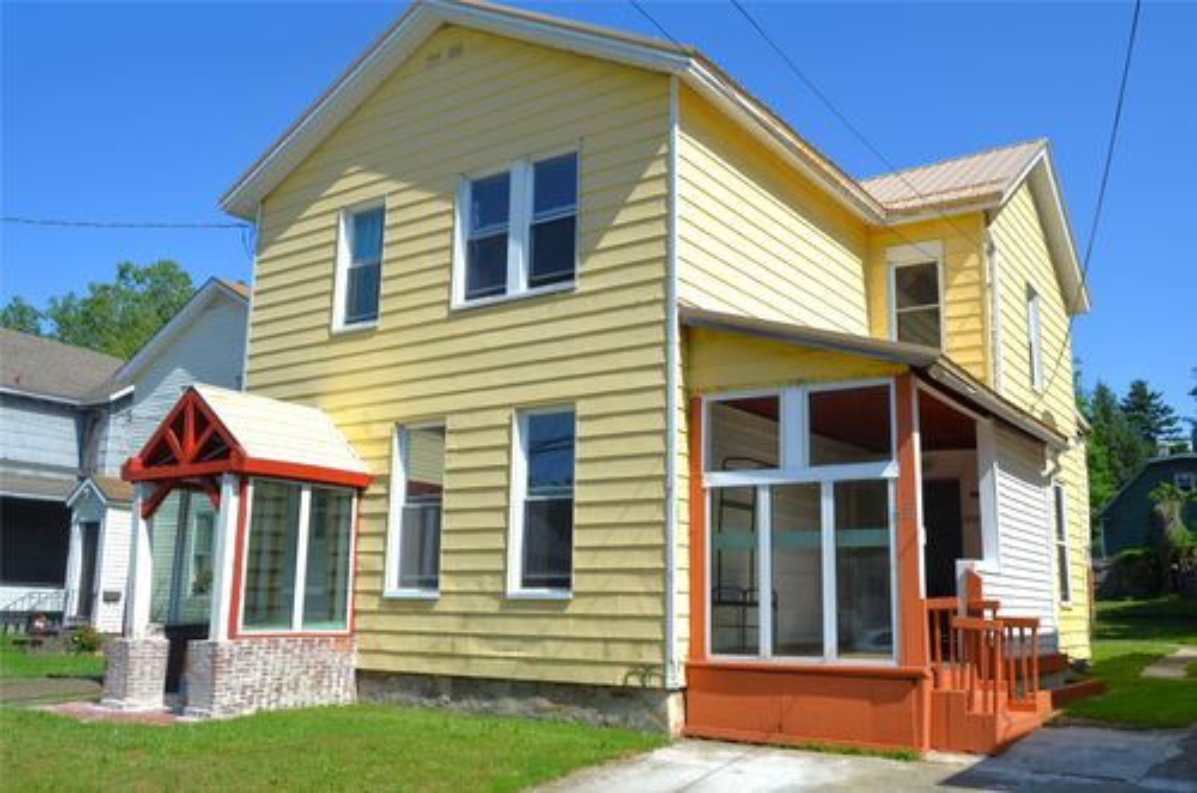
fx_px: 1095
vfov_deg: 39.8
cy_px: 396
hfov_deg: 57.3
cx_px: 598
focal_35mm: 33
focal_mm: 22
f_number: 9
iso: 100
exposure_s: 1/320
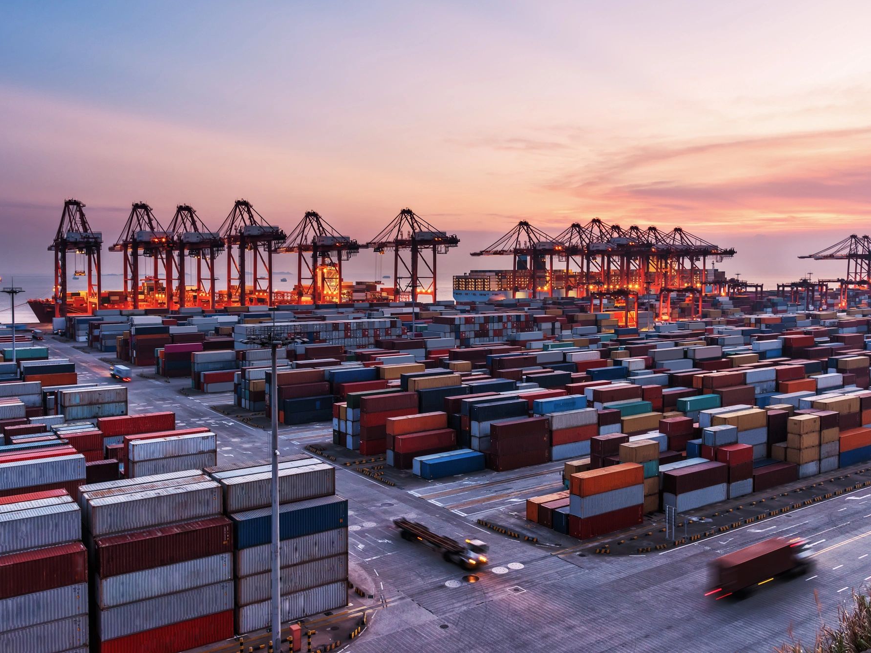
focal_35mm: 31
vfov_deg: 45.4
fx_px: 780
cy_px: 307
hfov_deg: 58.3
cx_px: 425
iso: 200
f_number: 10
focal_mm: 27
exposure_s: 1/2
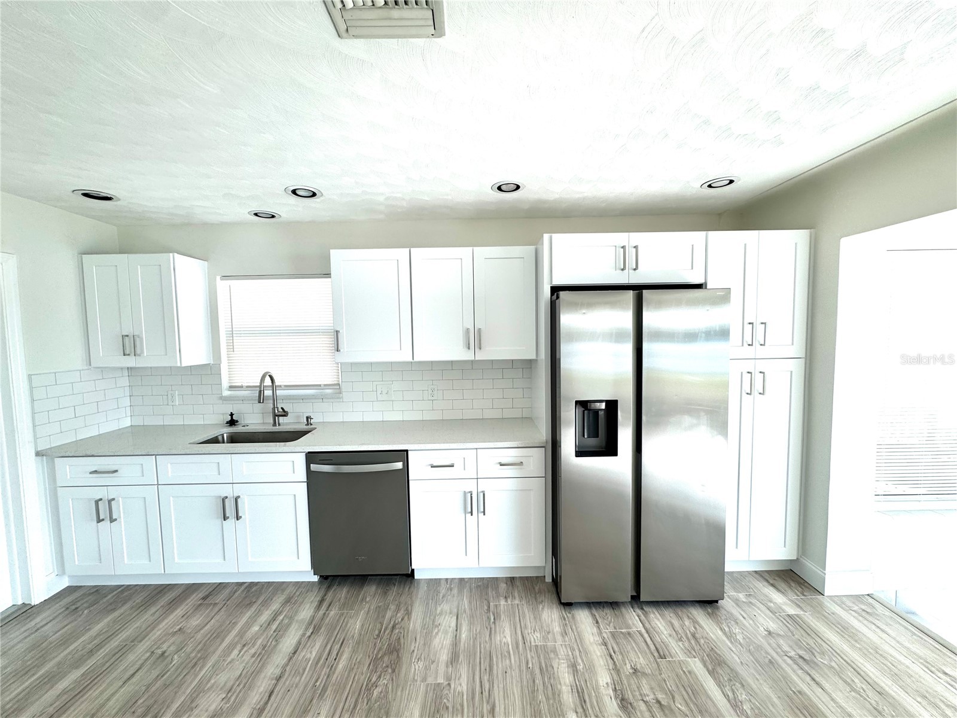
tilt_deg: -1.7
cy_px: 359
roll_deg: -1.0
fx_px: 387
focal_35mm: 14
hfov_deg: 102.1
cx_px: 478
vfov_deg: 85.7
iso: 40
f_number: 2.2
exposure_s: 1/181
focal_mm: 2.22
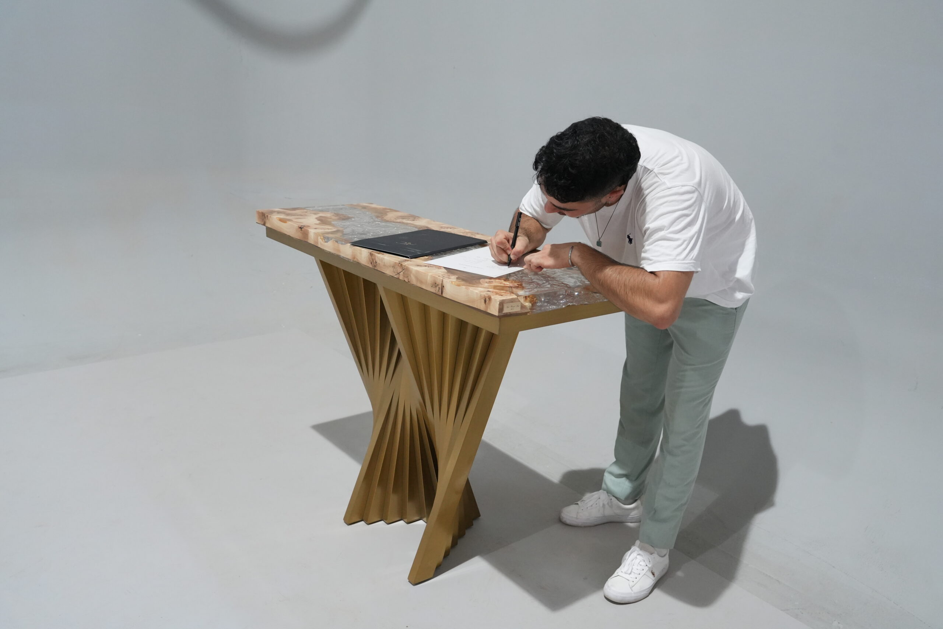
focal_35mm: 32
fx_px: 838
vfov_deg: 41.1
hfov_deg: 58.7
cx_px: 472
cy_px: 314
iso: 4000
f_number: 5
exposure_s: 1/60
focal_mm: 32
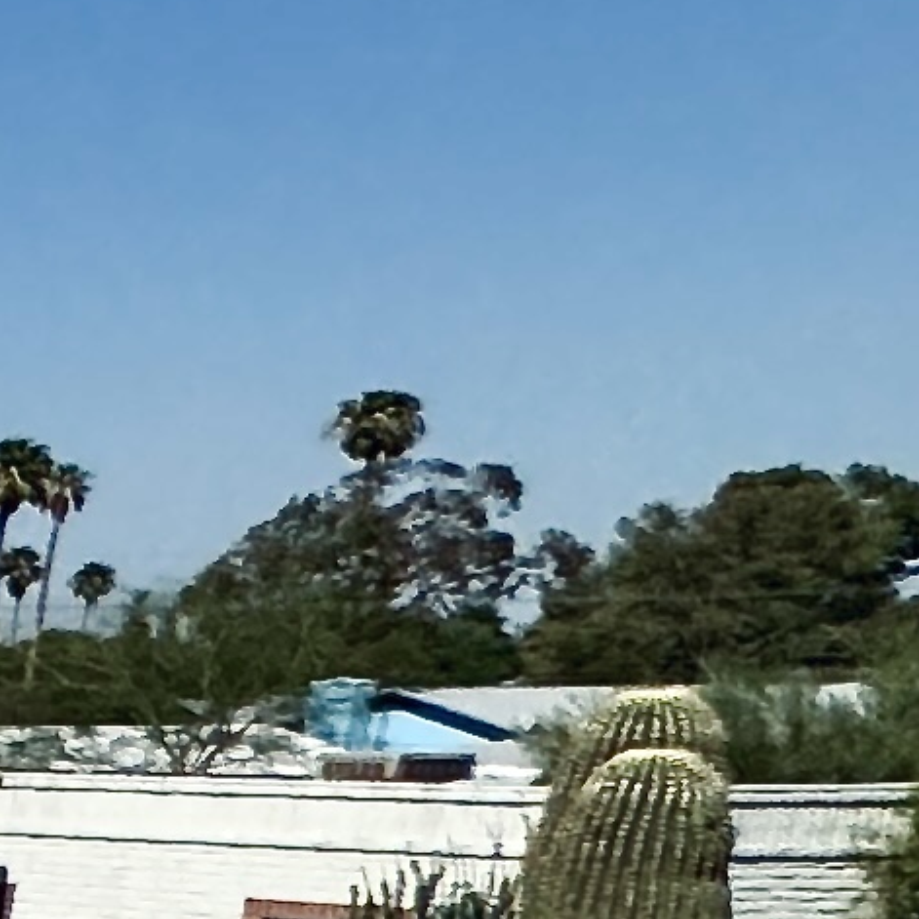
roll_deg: +1.2
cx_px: -2977
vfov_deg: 15.3
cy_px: 1329
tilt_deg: -15.0
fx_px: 3184
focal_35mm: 106
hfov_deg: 7.7
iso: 32
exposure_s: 1/7299
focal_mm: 2.22
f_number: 2.2
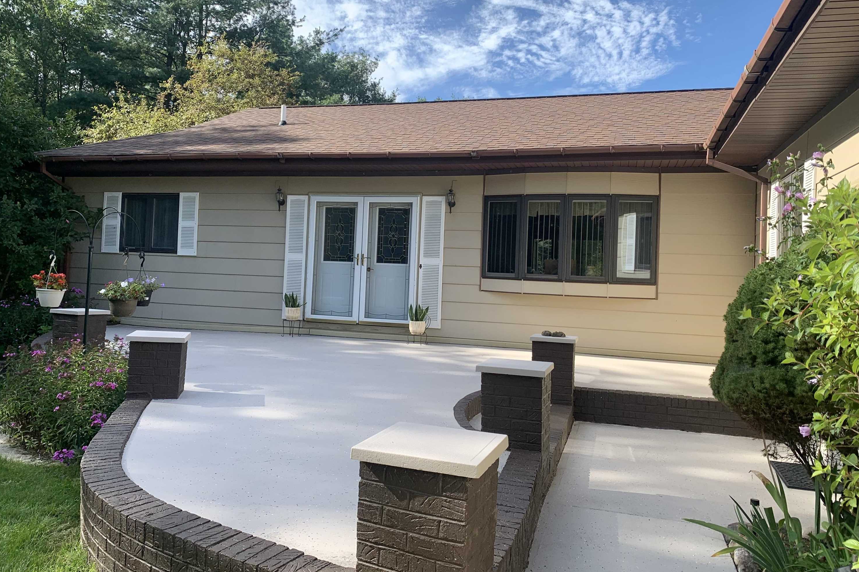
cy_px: 259
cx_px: 418
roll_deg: -1.3
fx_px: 668
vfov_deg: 46.3
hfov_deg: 65.5
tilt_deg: +1.8
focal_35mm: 28
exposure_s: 1/849
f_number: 1.8
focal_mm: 4.25
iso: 25
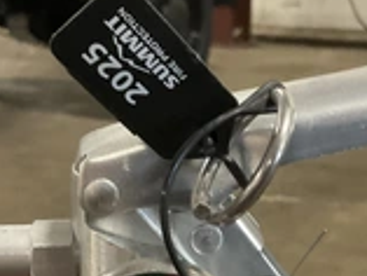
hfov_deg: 26.3
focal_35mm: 74
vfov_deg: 19.5
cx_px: 220
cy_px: 257
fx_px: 785
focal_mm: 3
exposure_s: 1/60
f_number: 1.8
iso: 250
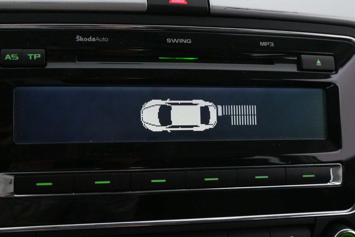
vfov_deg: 26.0
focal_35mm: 52
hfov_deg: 38.2
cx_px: 180
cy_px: 107
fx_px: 513
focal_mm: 30
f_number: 4.8
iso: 2500
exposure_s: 1/60
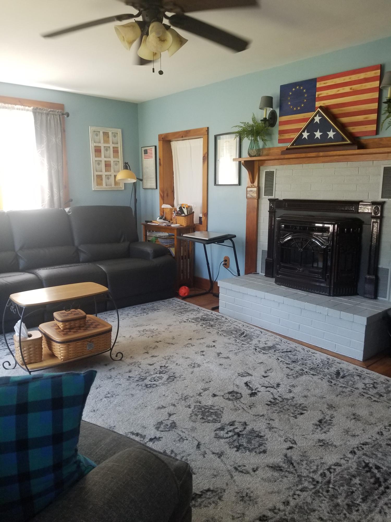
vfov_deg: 67.3
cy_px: 261
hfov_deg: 53.1
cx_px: 196
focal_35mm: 26
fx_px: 392
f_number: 1.7
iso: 125
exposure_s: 1/60
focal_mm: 4.25
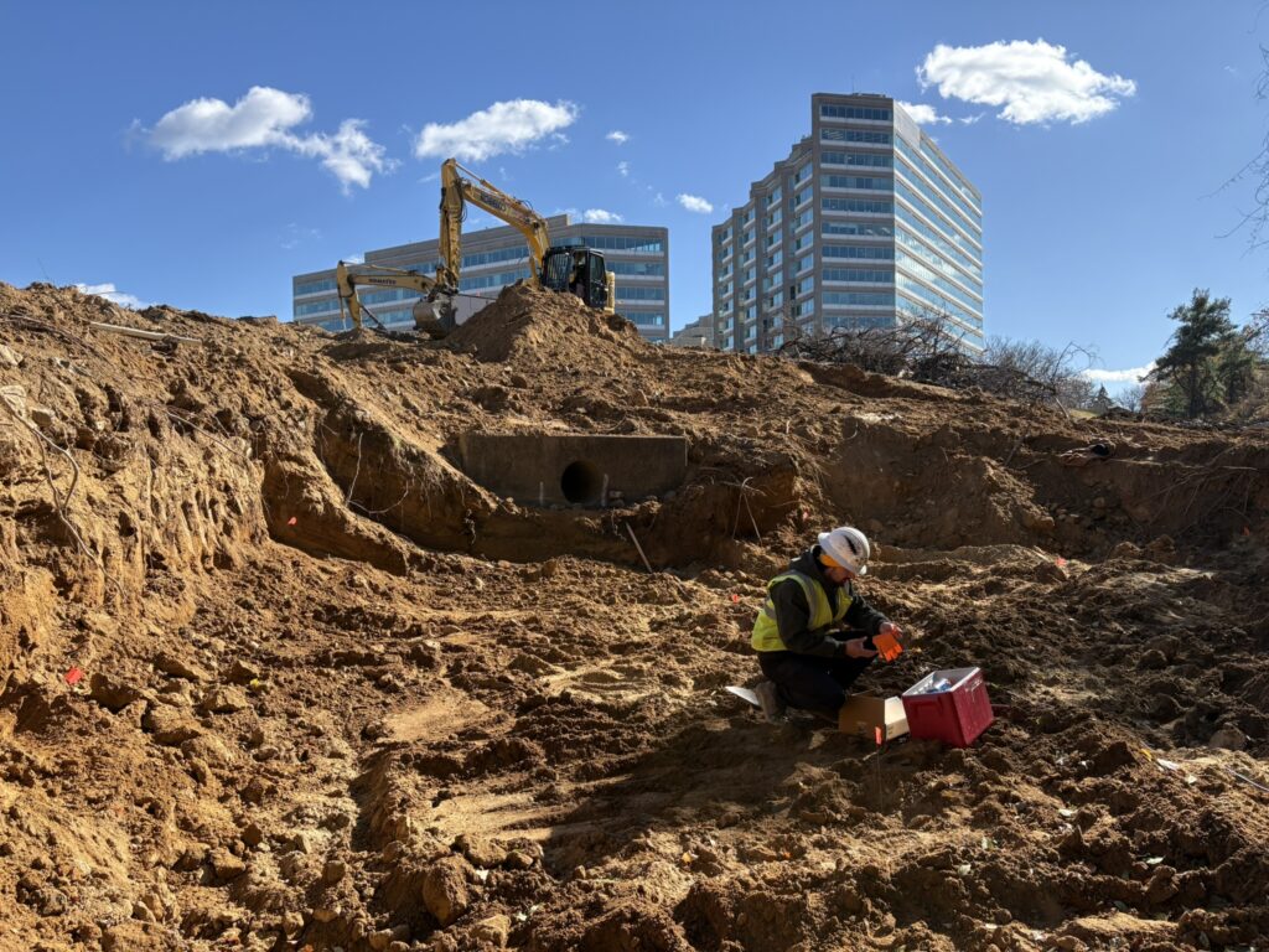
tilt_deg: +0.9
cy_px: 476
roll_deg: +1.4
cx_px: 634
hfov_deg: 67.3
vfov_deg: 53.1
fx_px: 953
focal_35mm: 26
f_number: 1.6
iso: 50
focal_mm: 5.96
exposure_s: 1/2208
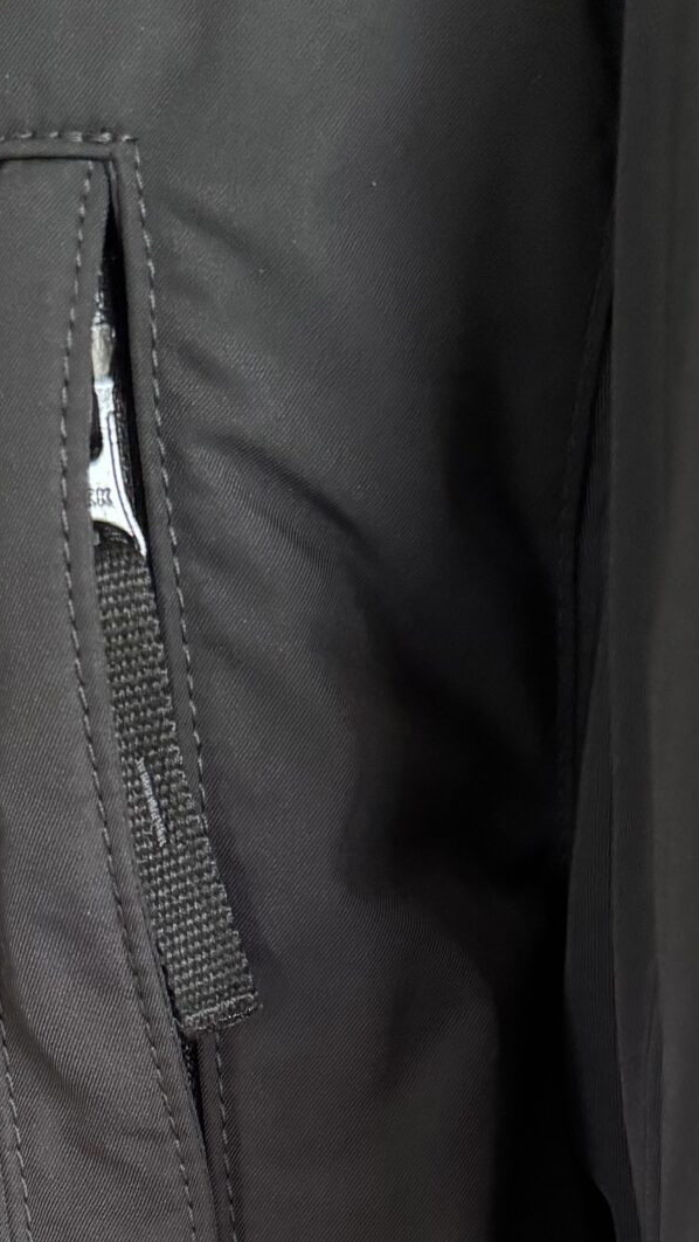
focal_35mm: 63
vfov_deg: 30.8
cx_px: 160
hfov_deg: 19.0
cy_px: 1249
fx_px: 2074
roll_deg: +1.5
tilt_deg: -13.8
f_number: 1.78
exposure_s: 1/30
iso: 1250
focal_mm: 6.76
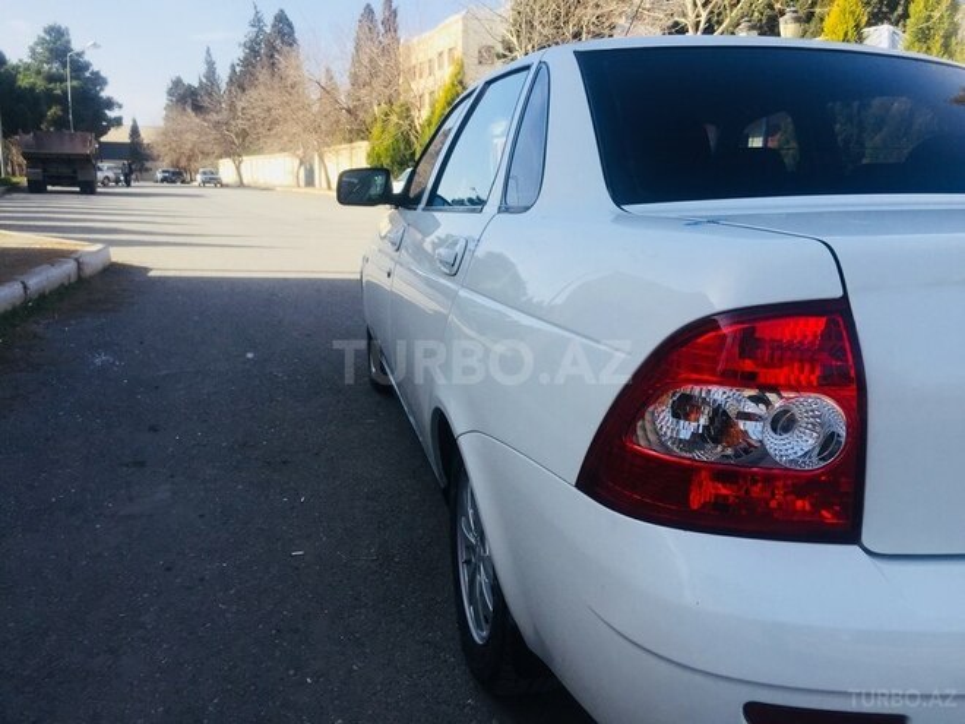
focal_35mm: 29
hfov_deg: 61.7
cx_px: 482
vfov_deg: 48.2
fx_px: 808
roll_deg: -1.0
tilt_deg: -12.7
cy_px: 362
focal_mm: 4.15
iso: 32
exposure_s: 1/920
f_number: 2.2
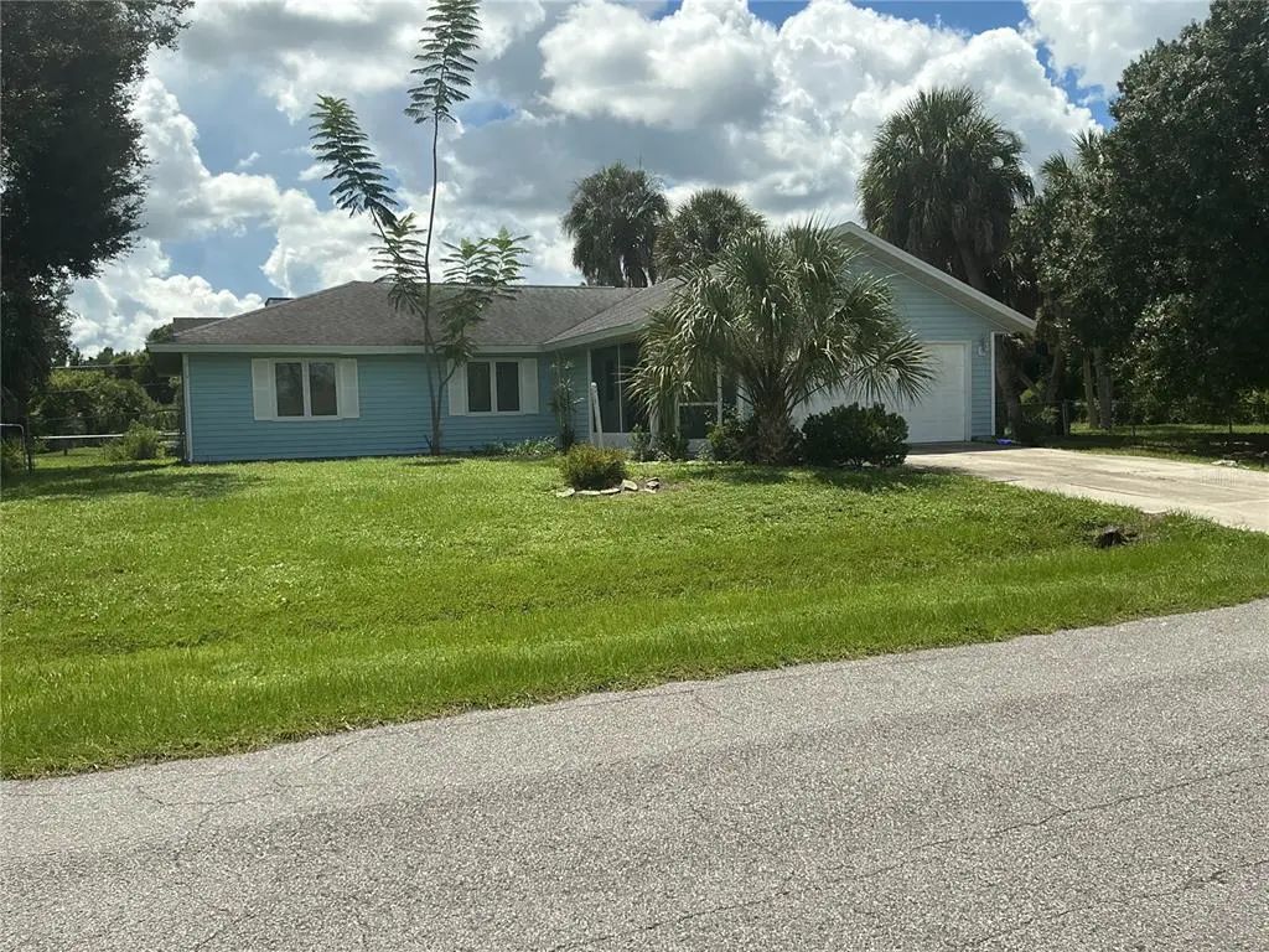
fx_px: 1063
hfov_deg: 61.7
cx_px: 634
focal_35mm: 29
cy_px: 476
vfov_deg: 48.2
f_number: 1.8
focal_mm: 3
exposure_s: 1/2959
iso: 25
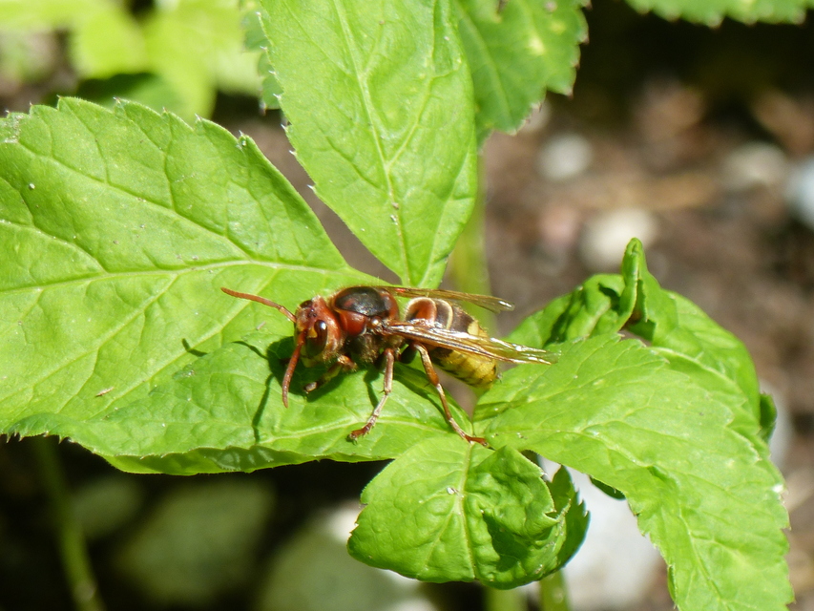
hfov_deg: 3.0
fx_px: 15522
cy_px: 306
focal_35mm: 660
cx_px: 407
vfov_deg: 2.3
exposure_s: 1/500
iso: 100
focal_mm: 108
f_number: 4
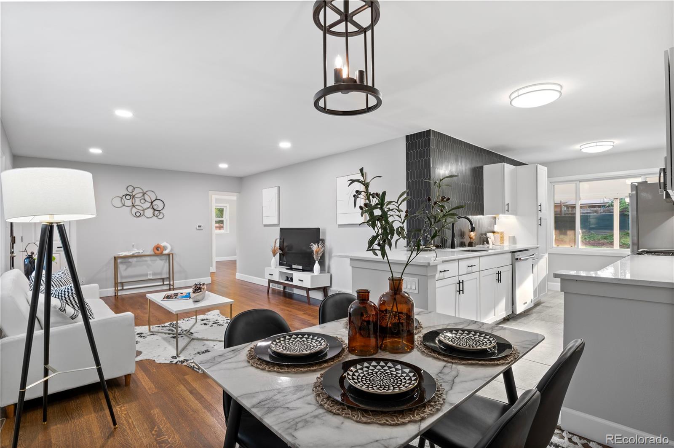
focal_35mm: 17
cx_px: 337
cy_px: 224
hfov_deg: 93.3
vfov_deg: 70.3
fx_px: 318
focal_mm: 17
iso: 400
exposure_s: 1
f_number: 8
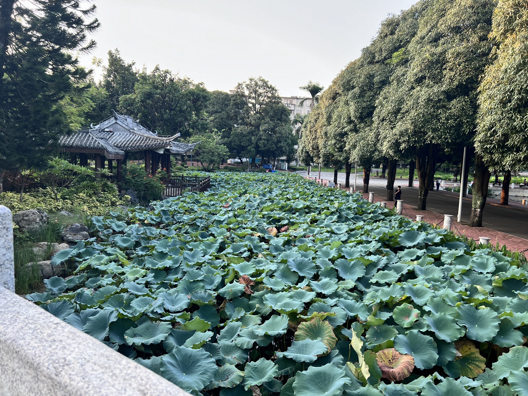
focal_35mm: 26
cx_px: 264
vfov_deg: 53.1
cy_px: 198
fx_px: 397
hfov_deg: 67.3
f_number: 1.5
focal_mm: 5.7
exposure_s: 1/139
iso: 40
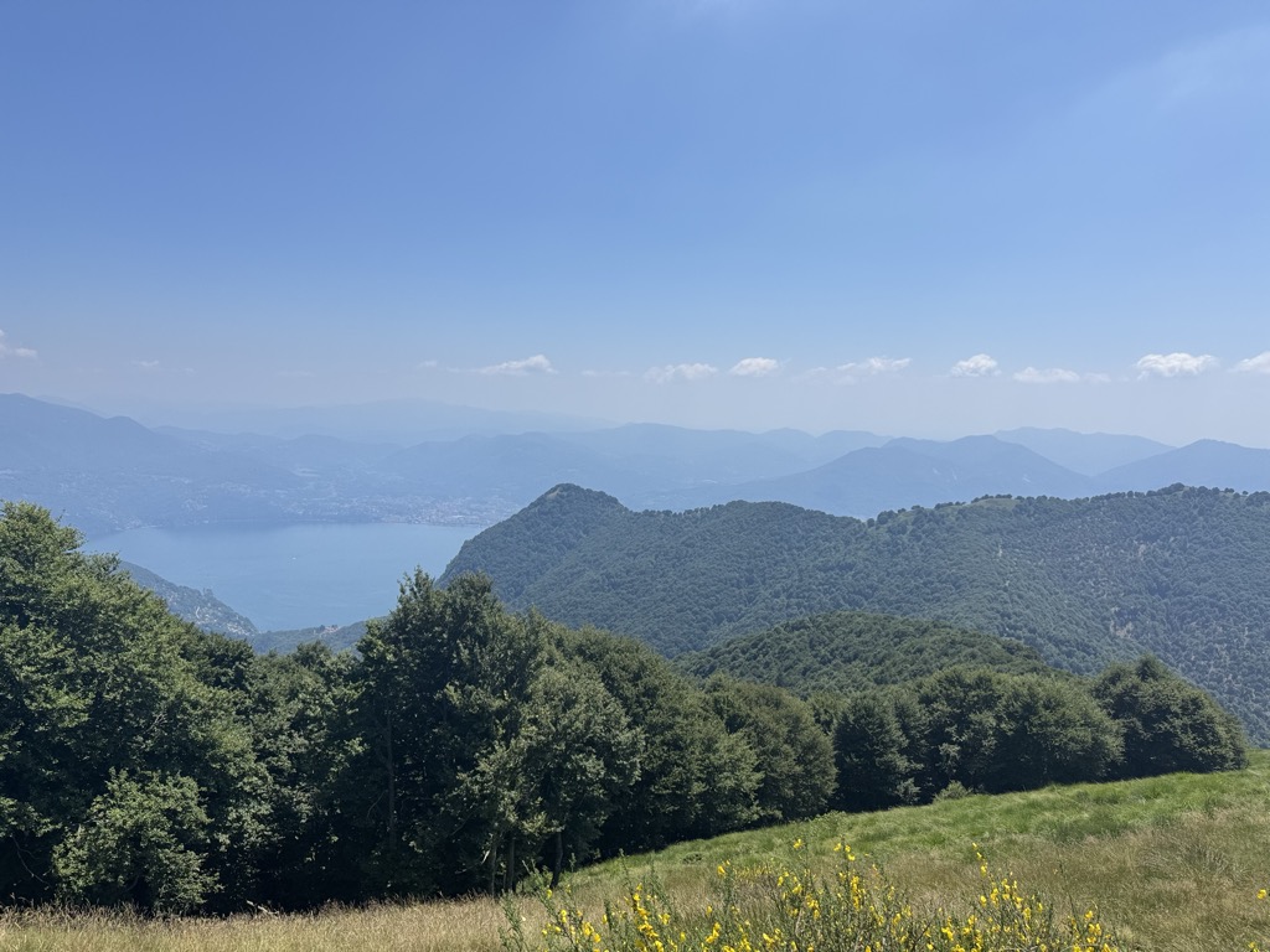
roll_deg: -1.0
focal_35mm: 24
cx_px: 635
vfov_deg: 56.8
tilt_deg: -6.1
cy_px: 476
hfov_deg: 71.6
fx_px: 881
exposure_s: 1/7092
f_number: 1.78
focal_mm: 6.76
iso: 80
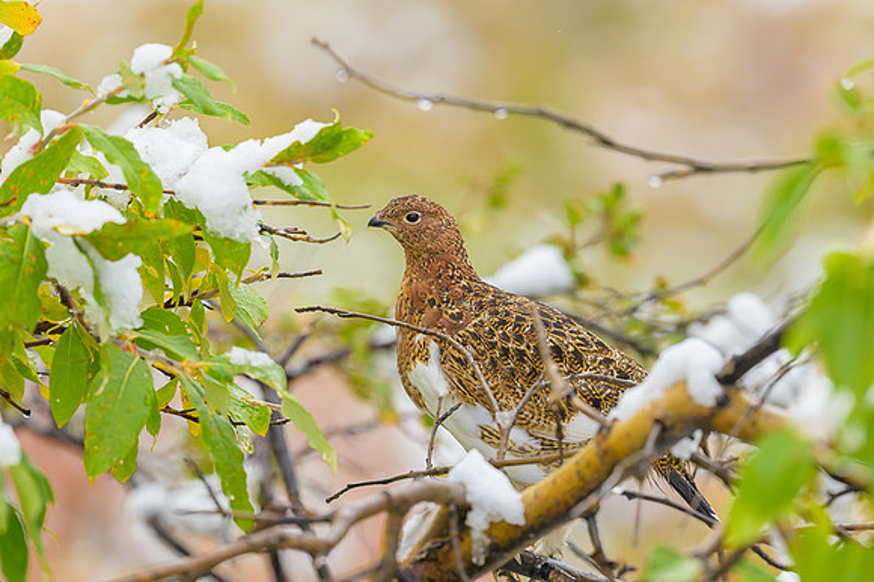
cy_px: 257
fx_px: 13093
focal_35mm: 540
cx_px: 479
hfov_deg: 3.8
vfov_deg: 2.5
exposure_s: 1/1600
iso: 640
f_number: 4
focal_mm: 400
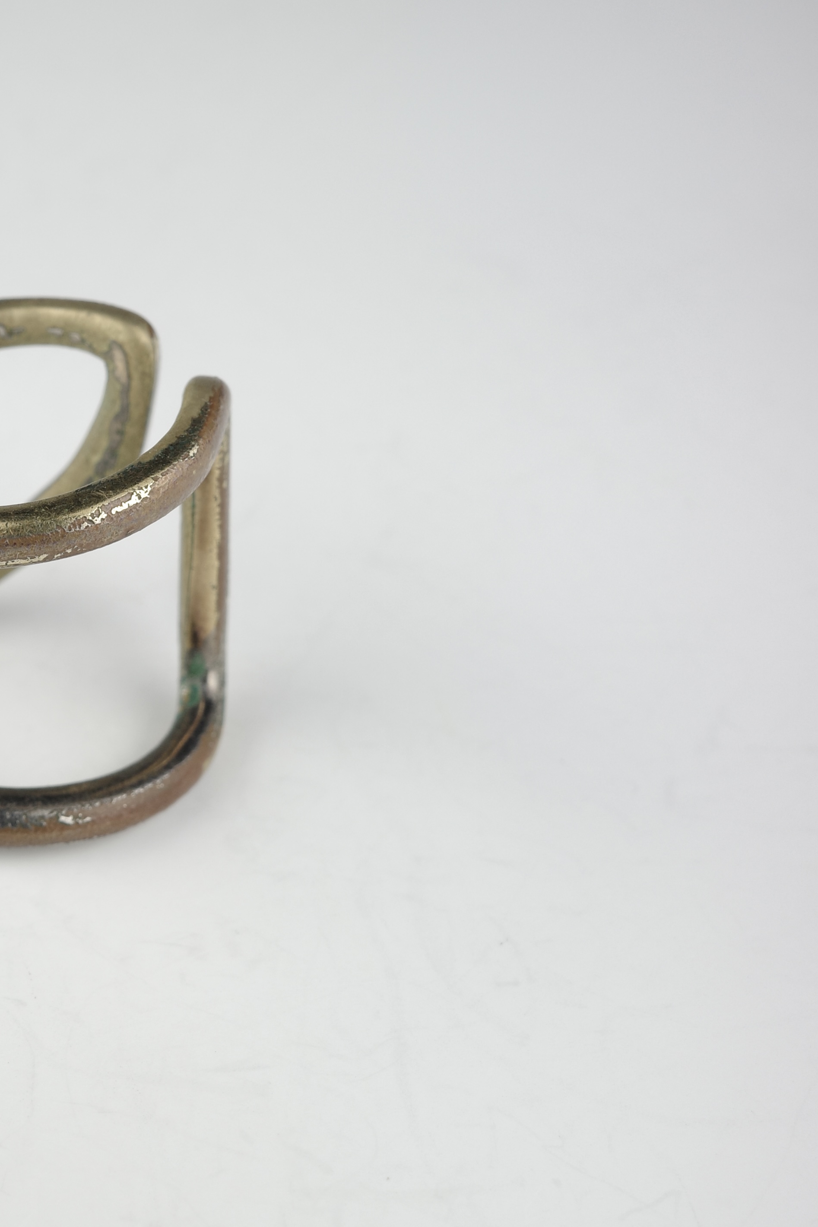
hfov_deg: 16.4
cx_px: 36
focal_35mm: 82
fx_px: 2795
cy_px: 553
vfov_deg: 24.8
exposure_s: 1/40
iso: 100
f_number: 6.3
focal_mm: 26
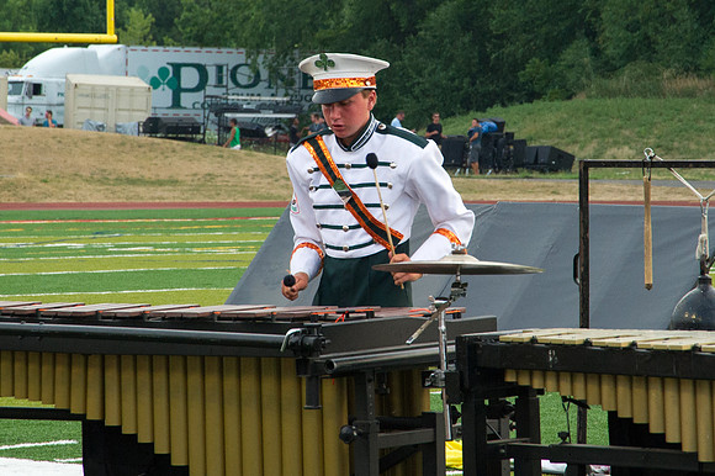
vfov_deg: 5.9
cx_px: 371
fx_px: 4589
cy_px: 167
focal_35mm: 231
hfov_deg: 8.9
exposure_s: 1/400
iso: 2500
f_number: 10
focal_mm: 120
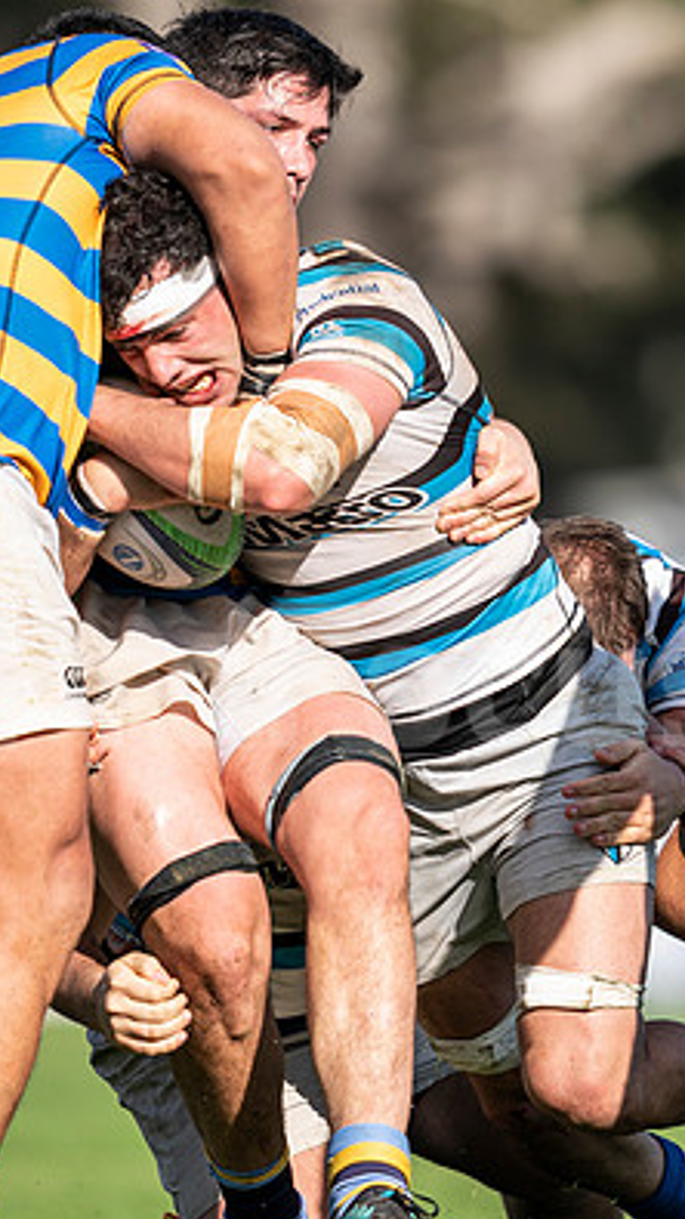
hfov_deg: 1.5
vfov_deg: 2.7
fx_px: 26269
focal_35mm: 813
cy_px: 649
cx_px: 361
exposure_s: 1/1250
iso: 100
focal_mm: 400
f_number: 2.8
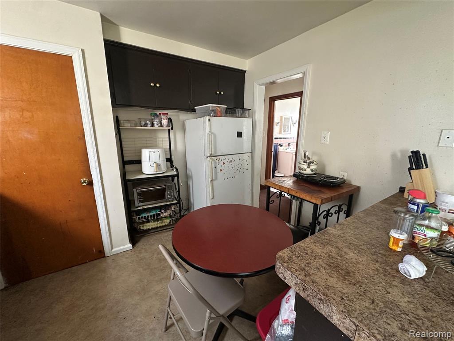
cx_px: 227
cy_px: 170
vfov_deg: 85.7
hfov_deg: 102.1
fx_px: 184
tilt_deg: -12.6
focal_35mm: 14
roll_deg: -0.3
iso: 500
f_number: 2.2
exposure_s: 1/60
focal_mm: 2.22
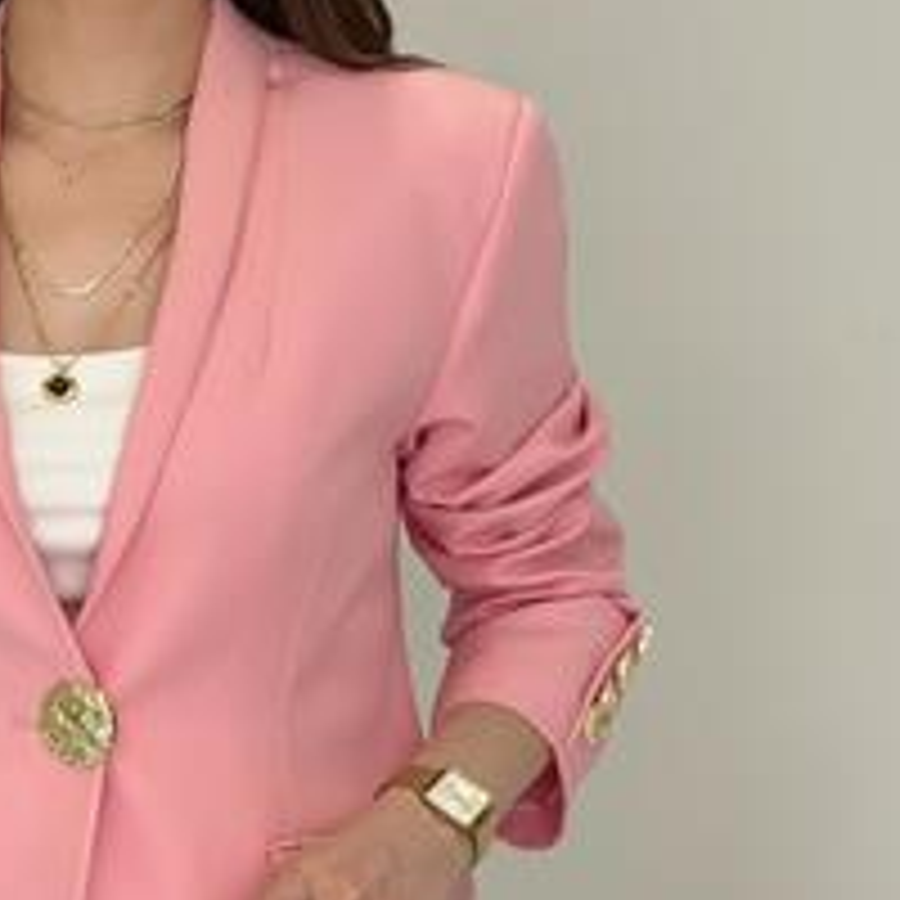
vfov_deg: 15.4
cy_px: 569
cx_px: 122
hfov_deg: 15.3
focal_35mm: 113
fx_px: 3324
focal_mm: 6.86
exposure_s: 1/568
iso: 80
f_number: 1.78
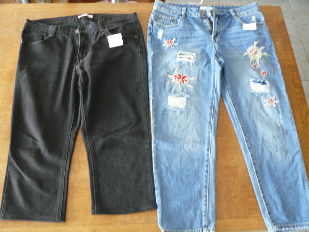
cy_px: 116
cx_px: 154
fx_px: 321
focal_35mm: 36
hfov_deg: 51.4
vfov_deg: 39.7
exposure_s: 1/8
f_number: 2.8
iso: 200
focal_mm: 6
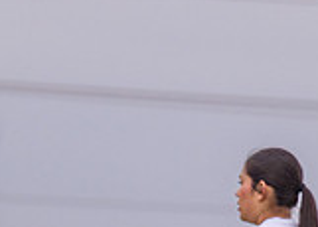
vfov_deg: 1.1
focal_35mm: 1310
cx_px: -143
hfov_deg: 1.5
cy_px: 403
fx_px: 11831
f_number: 4.5
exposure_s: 1/1250
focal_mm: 280
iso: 800
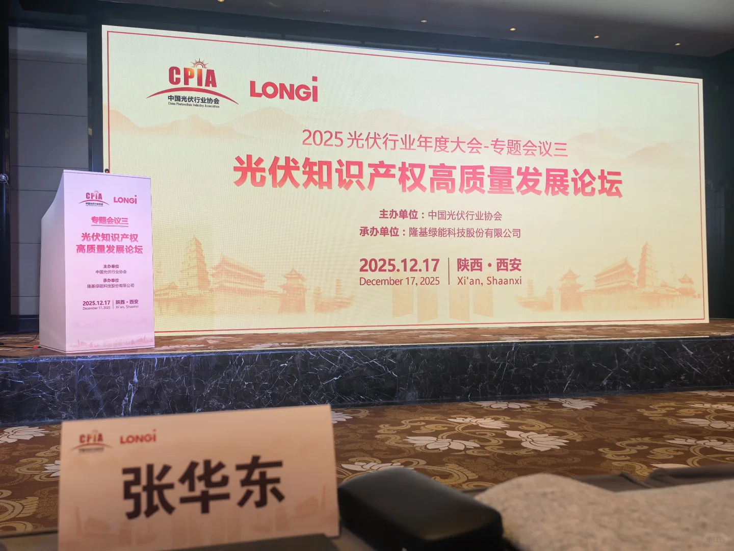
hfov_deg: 52.6
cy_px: 276
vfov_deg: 40.7
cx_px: 367
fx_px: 742
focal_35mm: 35
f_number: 2
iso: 80
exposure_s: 1/100
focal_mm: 5.75
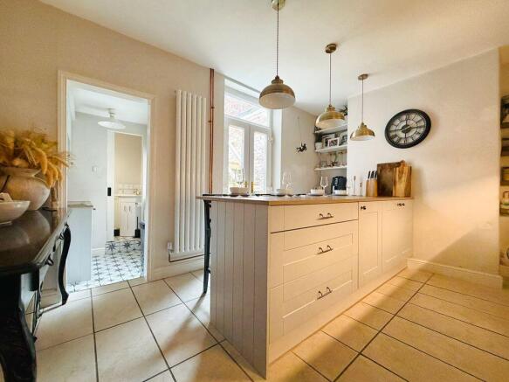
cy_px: 191
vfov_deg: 85.7
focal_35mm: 14
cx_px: 254
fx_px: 206
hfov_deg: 102.1
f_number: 2.2
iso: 320
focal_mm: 2.22
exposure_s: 1/50
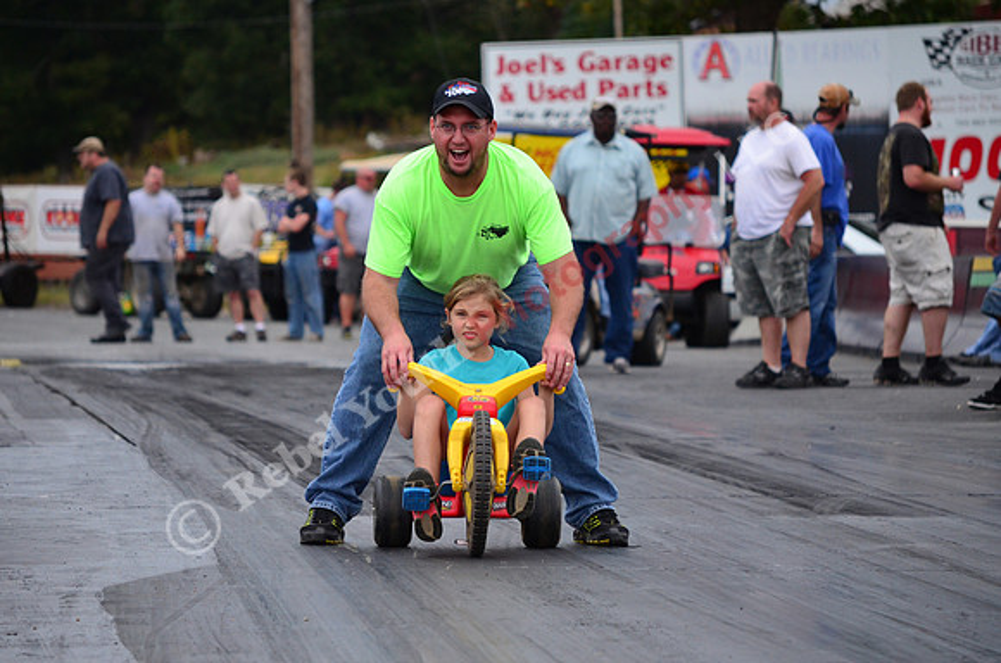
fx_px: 6659
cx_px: 500
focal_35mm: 240
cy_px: 332
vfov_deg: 5.7
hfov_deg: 8.6
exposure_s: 1/2000
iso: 1000
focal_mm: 160
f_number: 5.6
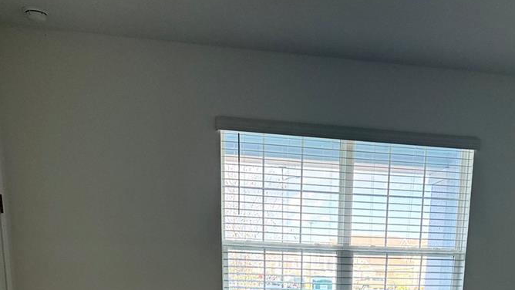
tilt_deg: -14.9
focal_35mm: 47
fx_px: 642
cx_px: 321
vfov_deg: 20.9
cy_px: 454
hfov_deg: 43.4
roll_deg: -0.9
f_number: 1.78
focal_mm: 6.76
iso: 200
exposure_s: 1/196
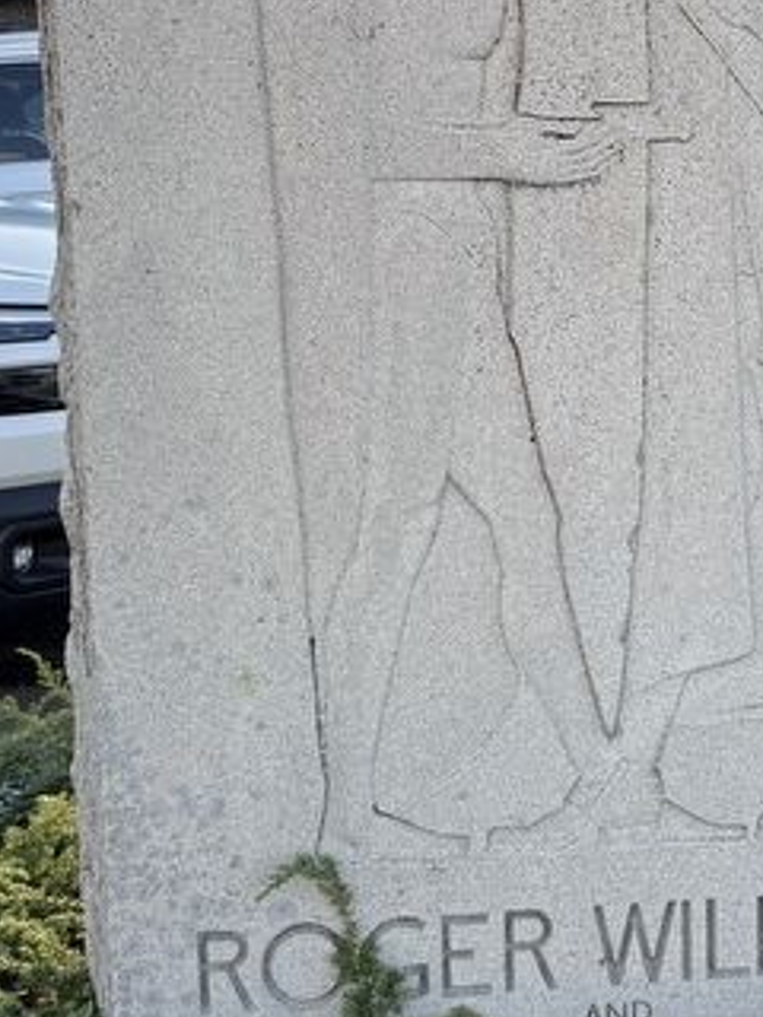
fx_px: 1763
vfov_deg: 31.9
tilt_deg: -6.6
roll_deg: +0.7
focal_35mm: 60
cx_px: 566
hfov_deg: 24.2
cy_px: 343
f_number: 1.78
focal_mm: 6.76
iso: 80
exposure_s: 1/757
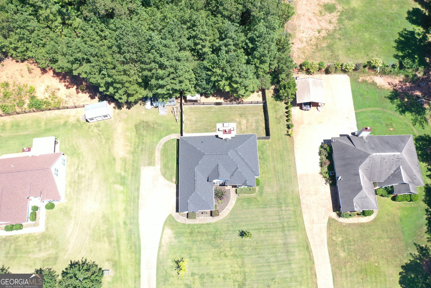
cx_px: 216
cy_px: 144
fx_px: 335
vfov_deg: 46.4
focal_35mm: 28
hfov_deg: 65.5
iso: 100
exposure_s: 1/200
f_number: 5
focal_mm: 10.26
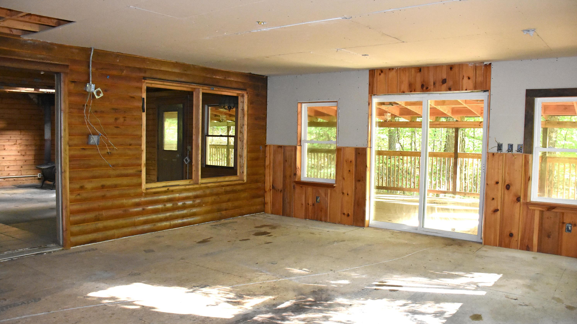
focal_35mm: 29
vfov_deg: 40.2
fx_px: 444
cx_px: 287
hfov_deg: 66.1
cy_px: 163
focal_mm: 18
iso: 3600
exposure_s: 1/60
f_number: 4
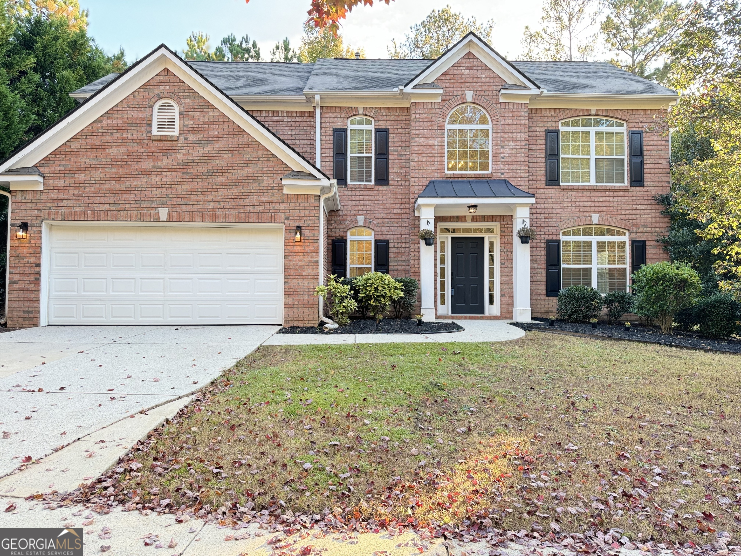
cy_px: 278
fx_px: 514
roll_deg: +0.0
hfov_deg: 71.6
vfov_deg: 56.8
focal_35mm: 24
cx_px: 370
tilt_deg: +2.2
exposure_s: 1/121
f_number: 1.78
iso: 100
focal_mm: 6.76
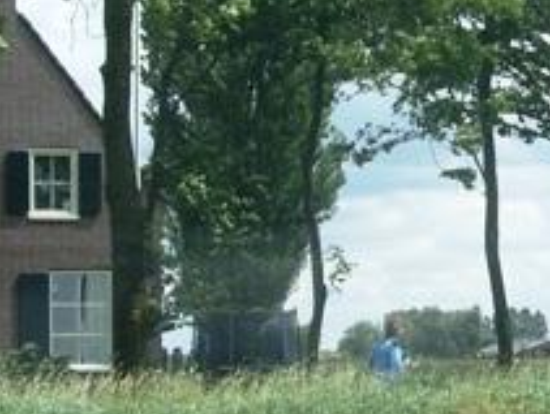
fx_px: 1830
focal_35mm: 115
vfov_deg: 12.9
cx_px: 206
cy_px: 247
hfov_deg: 17.1
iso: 64
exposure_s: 1/640
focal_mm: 7.9
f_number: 2.8
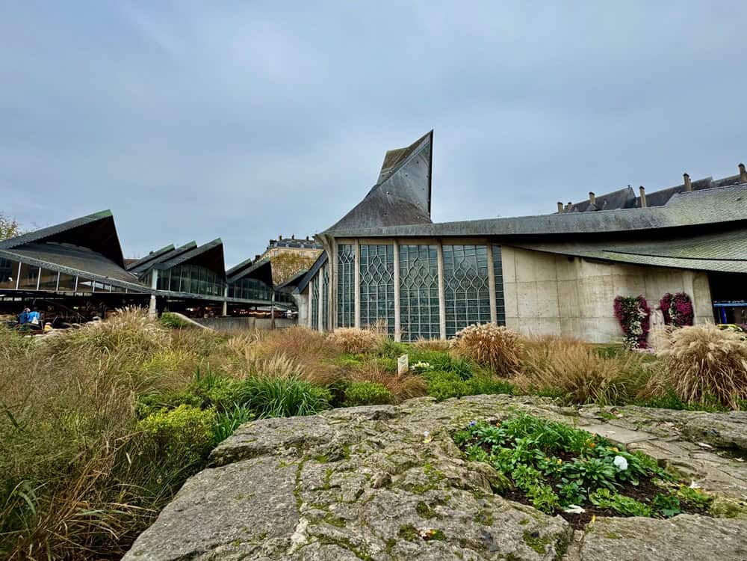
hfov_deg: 102.1
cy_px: 280
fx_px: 302
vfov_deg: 85.7
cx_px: 374
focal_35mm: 14
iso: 40
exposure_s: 1/202
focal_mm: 2.2
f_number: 2.2
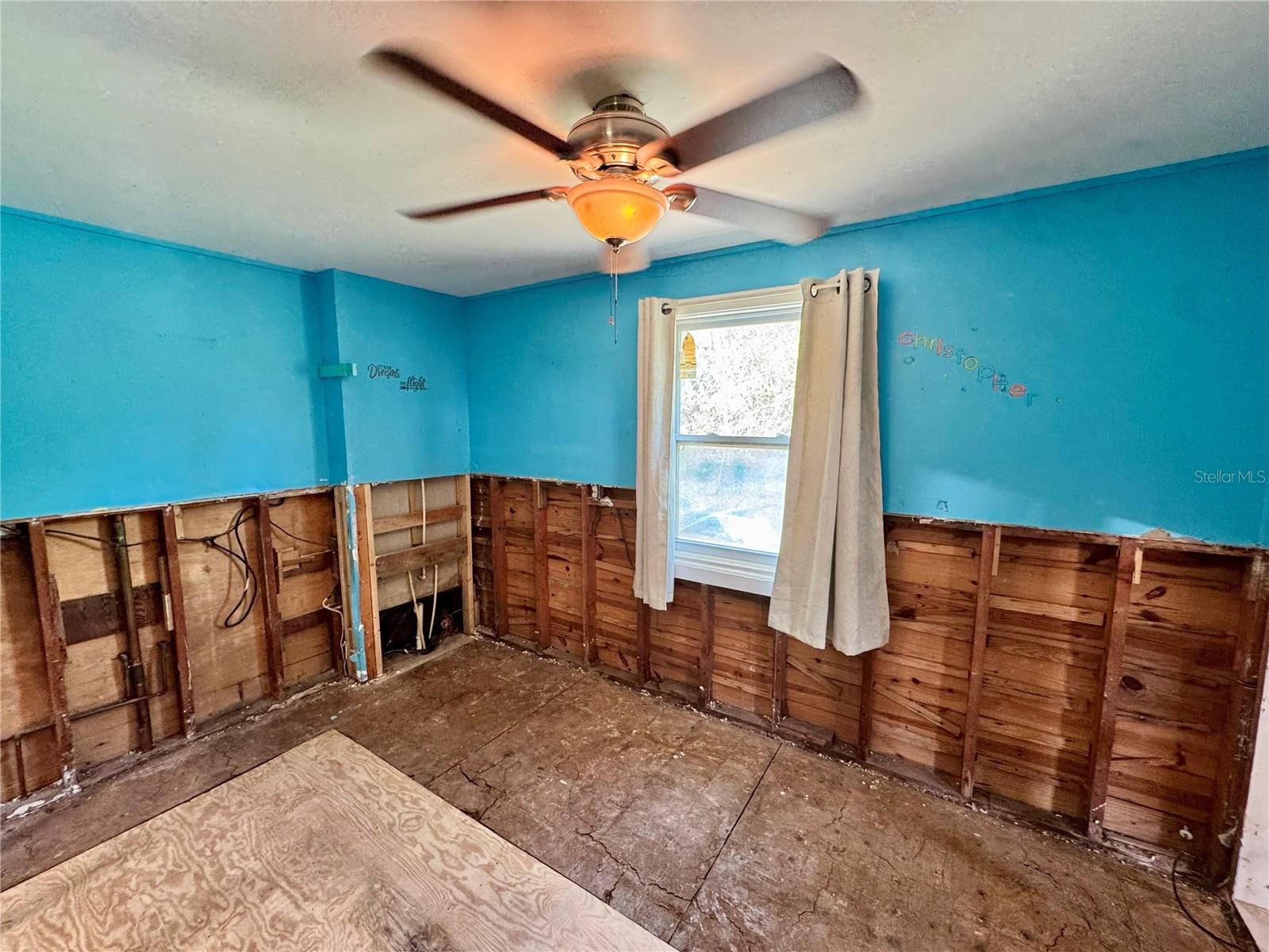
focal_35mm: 14
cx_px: 634
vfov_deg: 85.7
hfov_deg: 102.1
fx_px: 513
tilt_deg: -6.5
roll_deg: +0.2
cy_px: 476
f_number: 2.2
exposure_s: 1/60
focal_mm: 2.22
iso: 250
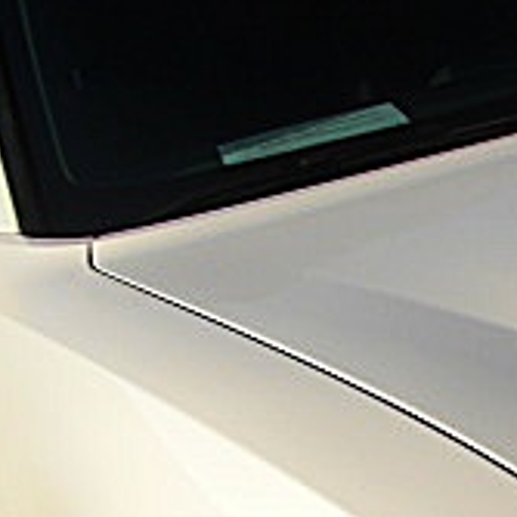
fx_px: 2061
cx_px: 960
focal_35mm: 122
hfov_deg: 12.8
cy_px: 684
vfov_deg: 13.7
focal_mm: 6.3
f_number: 7.9
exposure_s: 1/125
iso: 50
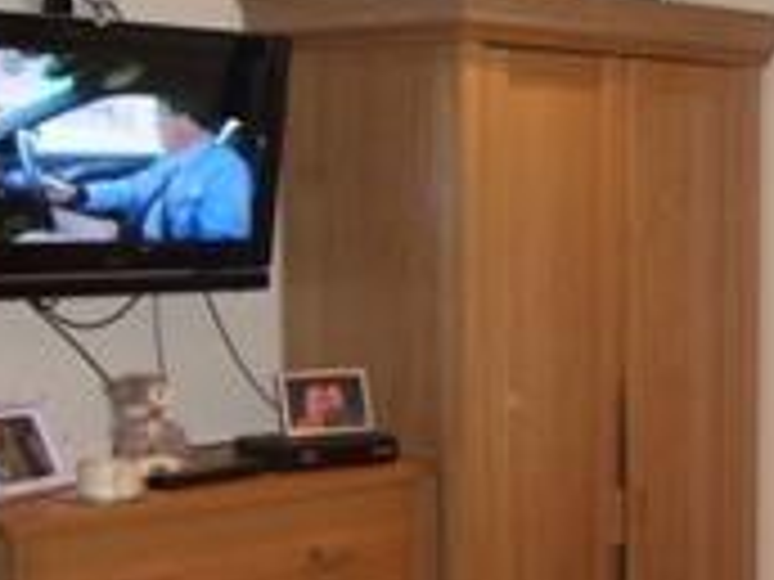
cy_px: 355
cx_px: 760
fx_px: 1610
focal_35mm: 72
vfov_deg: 20.4
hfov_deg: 25.8
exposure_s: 1/30
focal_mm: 6.3
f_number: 3.5
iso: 200
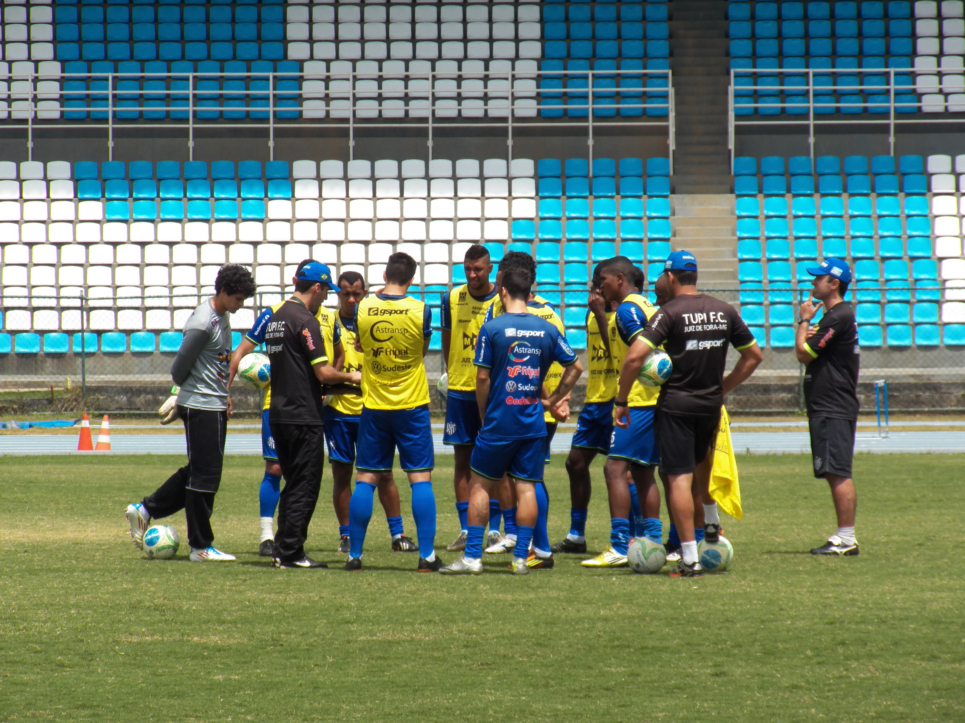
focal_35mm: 229
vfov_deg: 6.5
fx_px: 6384
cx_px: 482
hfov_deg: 8.6
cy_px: 362
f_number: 4.5
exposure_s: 1/1600
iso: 125
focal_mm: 41.1
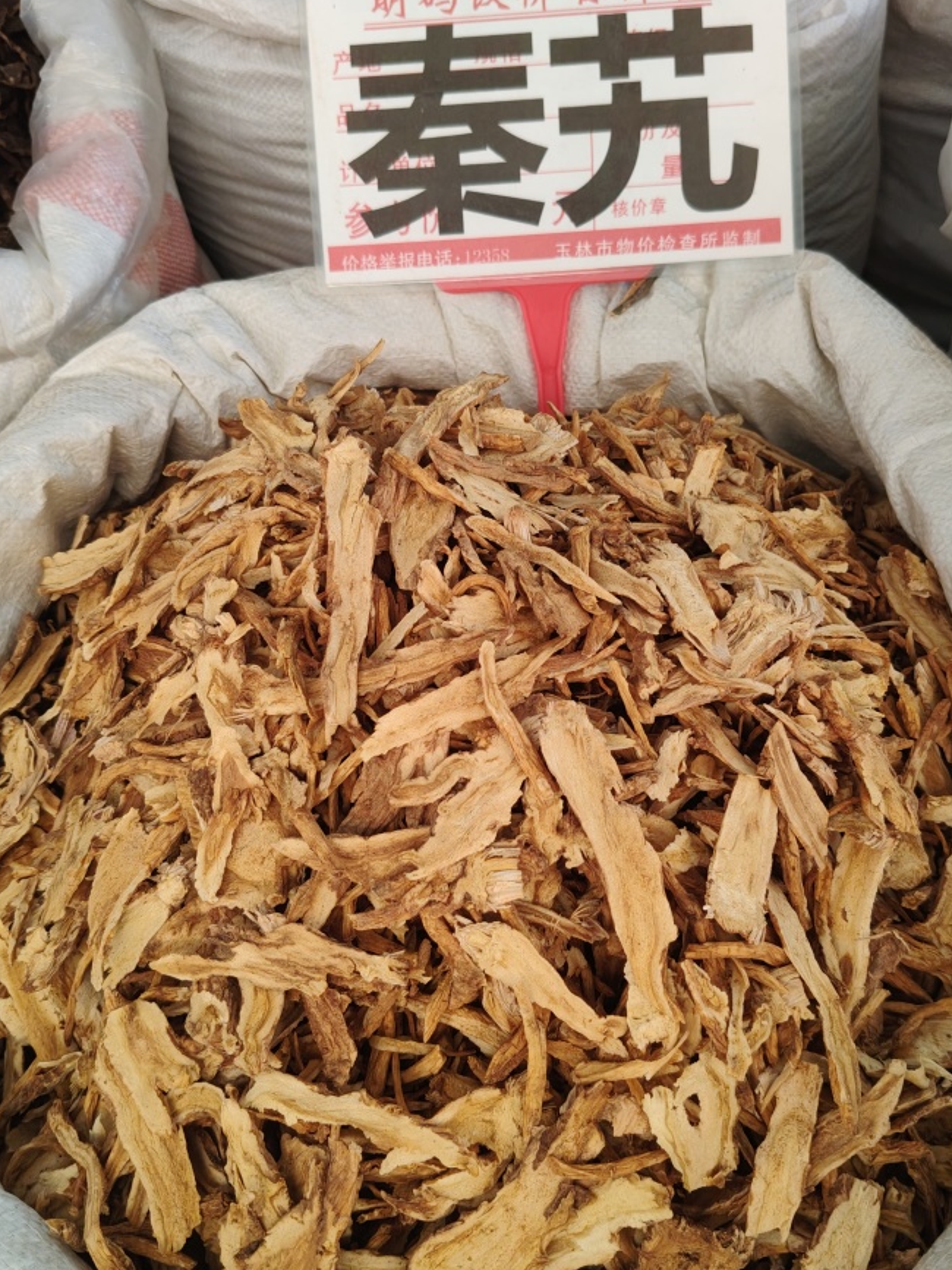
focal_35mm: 32
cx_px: 523
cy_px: 604
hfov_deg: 44.1
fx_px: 1174
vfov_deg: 56.8
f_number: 1.88
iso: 343
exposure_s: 1/100
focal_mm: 4.84
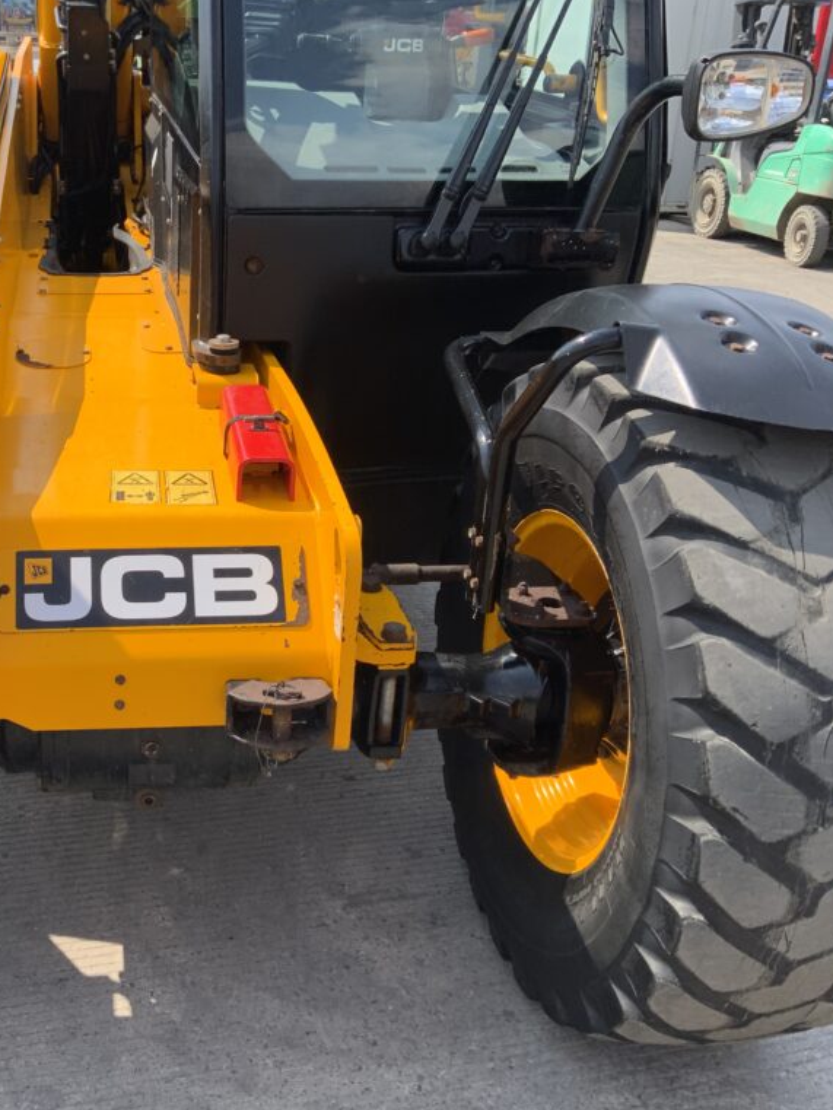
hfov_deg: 35.7
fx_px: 1251
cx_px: 177
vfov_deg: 47.9
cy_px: 554
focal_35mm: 39
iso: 16
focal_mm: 3
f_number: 1.8
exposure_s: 1/770
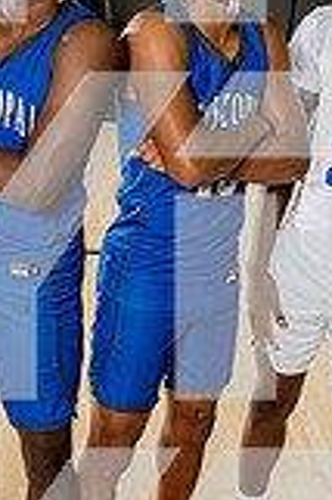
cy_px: 238
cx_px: 115
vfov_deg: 28.1
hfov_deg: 18.8
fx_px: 998
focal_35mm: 72
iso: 640
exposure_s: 1/250
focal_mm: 20
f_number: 8
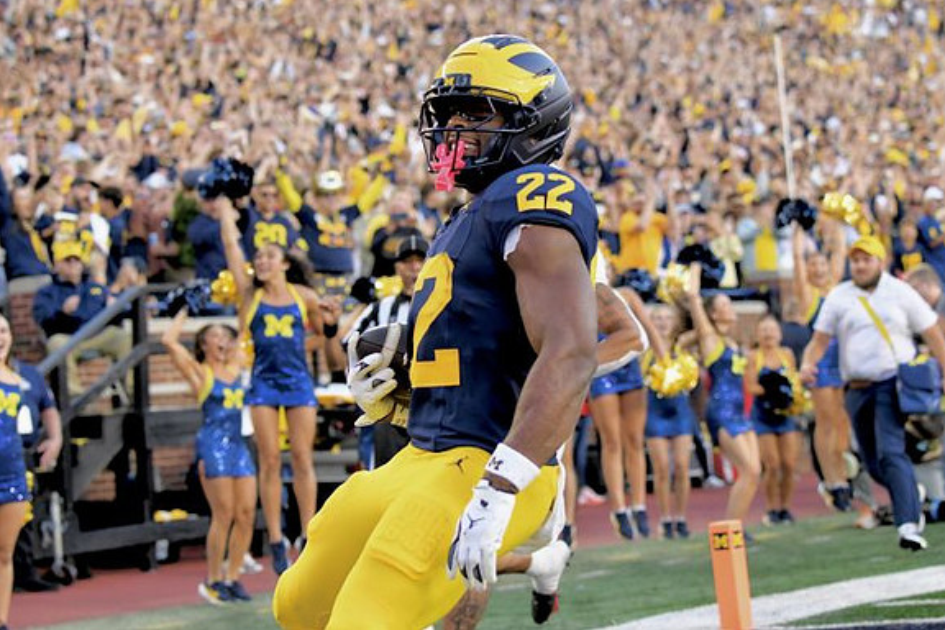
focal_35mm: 133
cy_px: 314
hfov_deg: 15.4
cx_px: 474
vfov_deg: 10.3
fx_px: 3491
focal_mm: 110
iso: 3200
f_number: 4.8
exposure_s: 1/1000
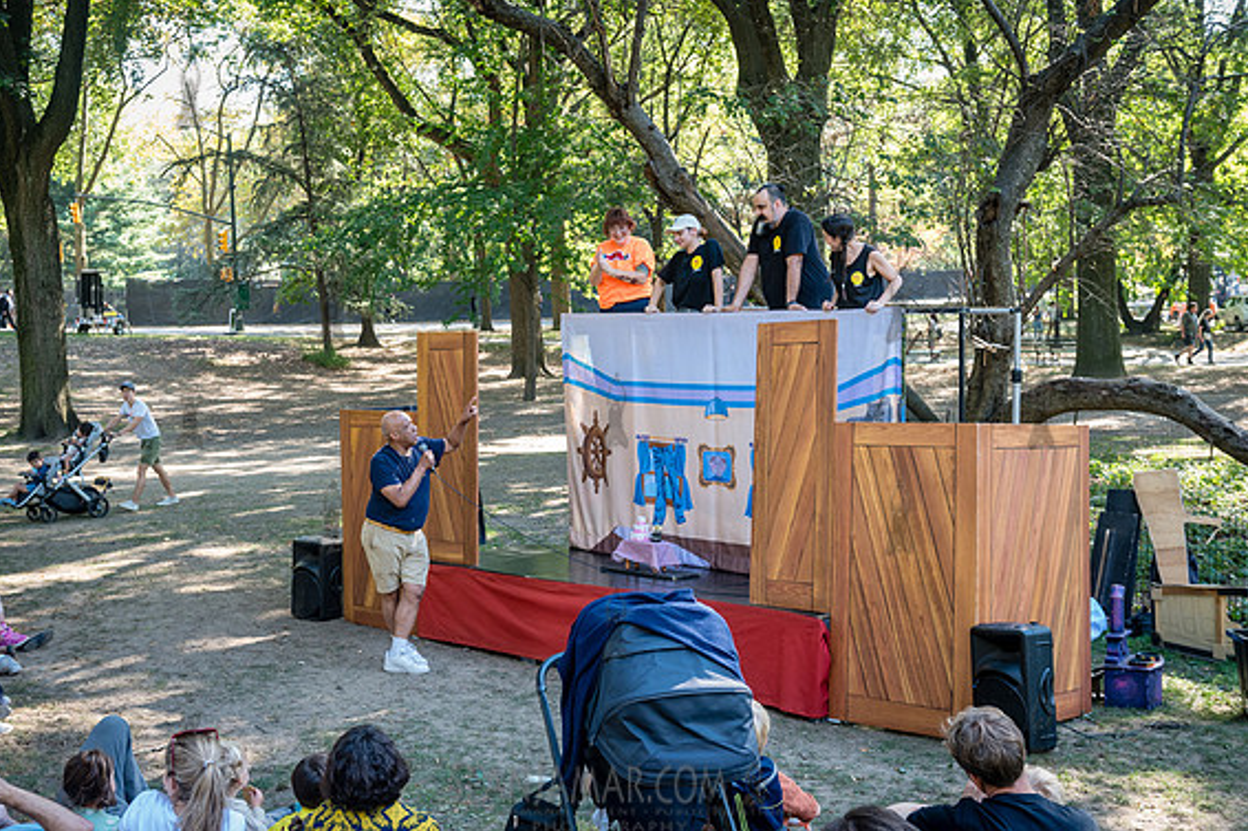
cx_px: 613
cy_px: 410
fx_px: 1421
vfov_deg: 32.6
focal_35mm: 41
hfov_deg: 47.4
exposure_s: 1/200
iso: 1000
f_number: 4.5
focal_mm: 40
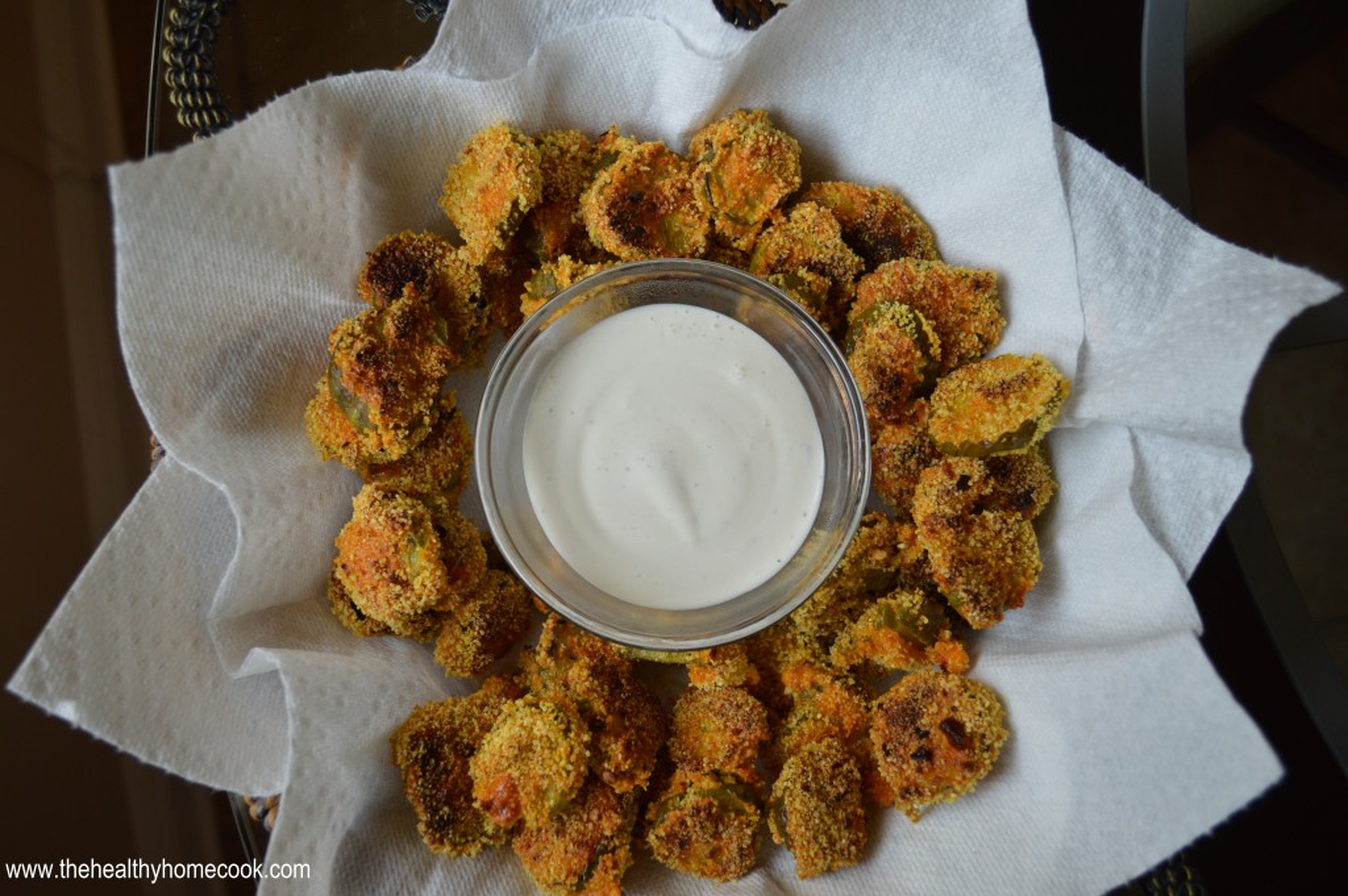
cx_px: 674
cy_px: 448
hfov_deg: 57.3
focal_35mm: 33
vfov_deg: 39.9
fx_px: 1235
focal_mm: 22
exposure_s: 1/160
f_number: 3.8
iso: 400
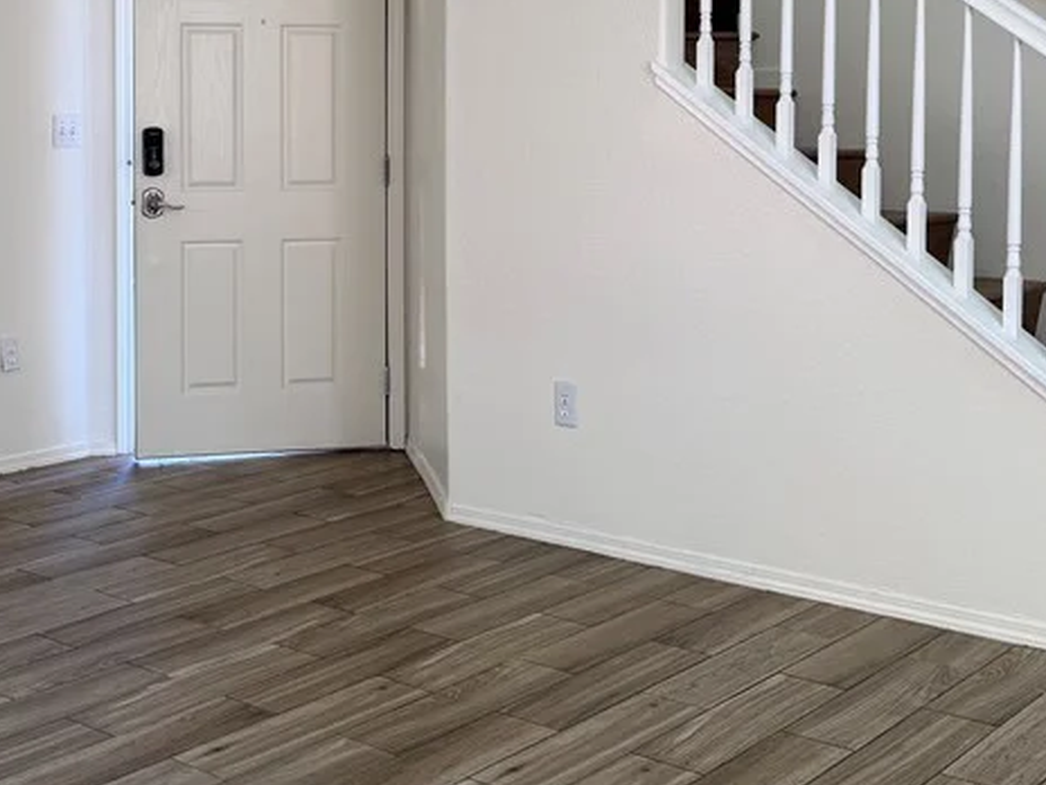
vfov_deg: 27.0
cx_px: 316
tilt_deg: +0.1
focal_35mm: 53
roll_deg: -0.3
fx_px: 1602
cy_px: 160
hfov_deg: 35.7
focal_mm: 6.76
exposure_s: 1/120
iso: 64
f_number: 1.78
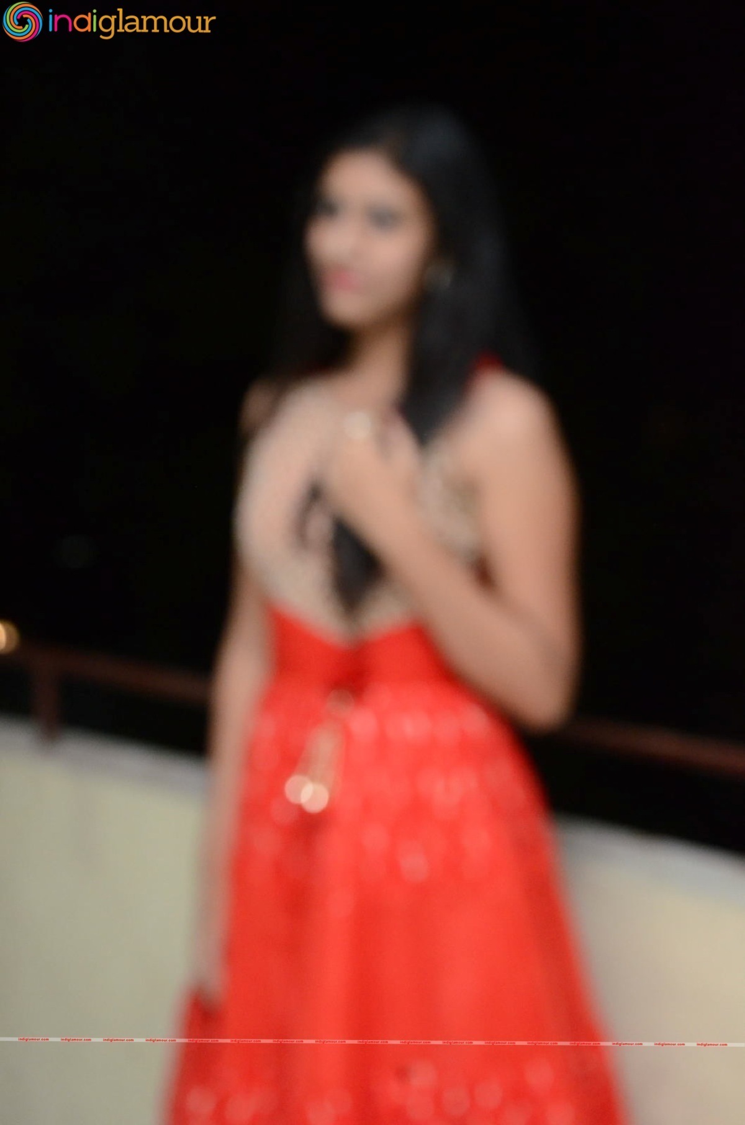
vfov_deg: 27.1
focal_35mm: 75
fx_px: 2340
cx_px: 372
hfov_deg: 18.1
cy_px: 562
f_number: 5.6
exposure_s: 1/125
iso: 3200
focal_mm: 50
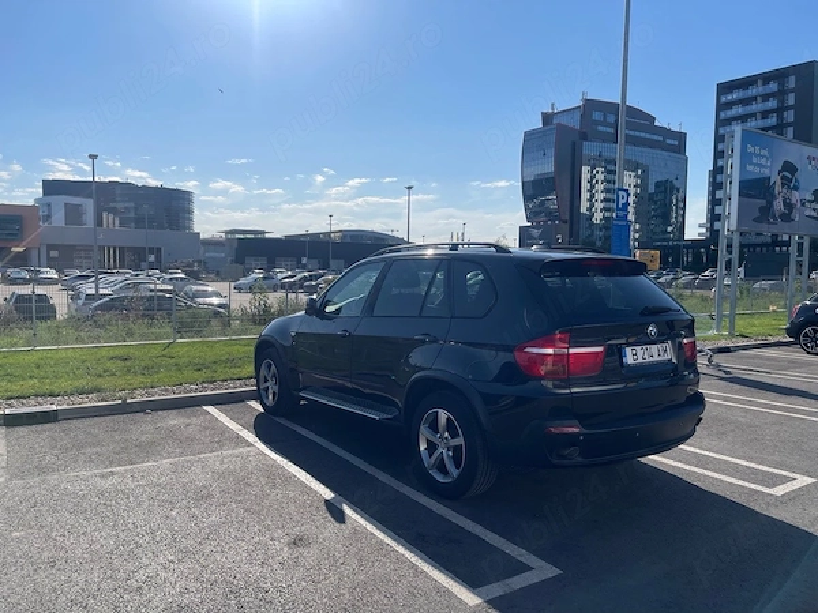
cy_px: 306
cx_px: 409
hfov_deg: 69.4
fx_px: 591
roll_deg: -1.0
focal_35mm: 25
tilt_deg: -4.7
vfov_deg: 54.9
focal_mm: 5.1
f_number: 1.6
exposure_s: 1/6993
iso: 32
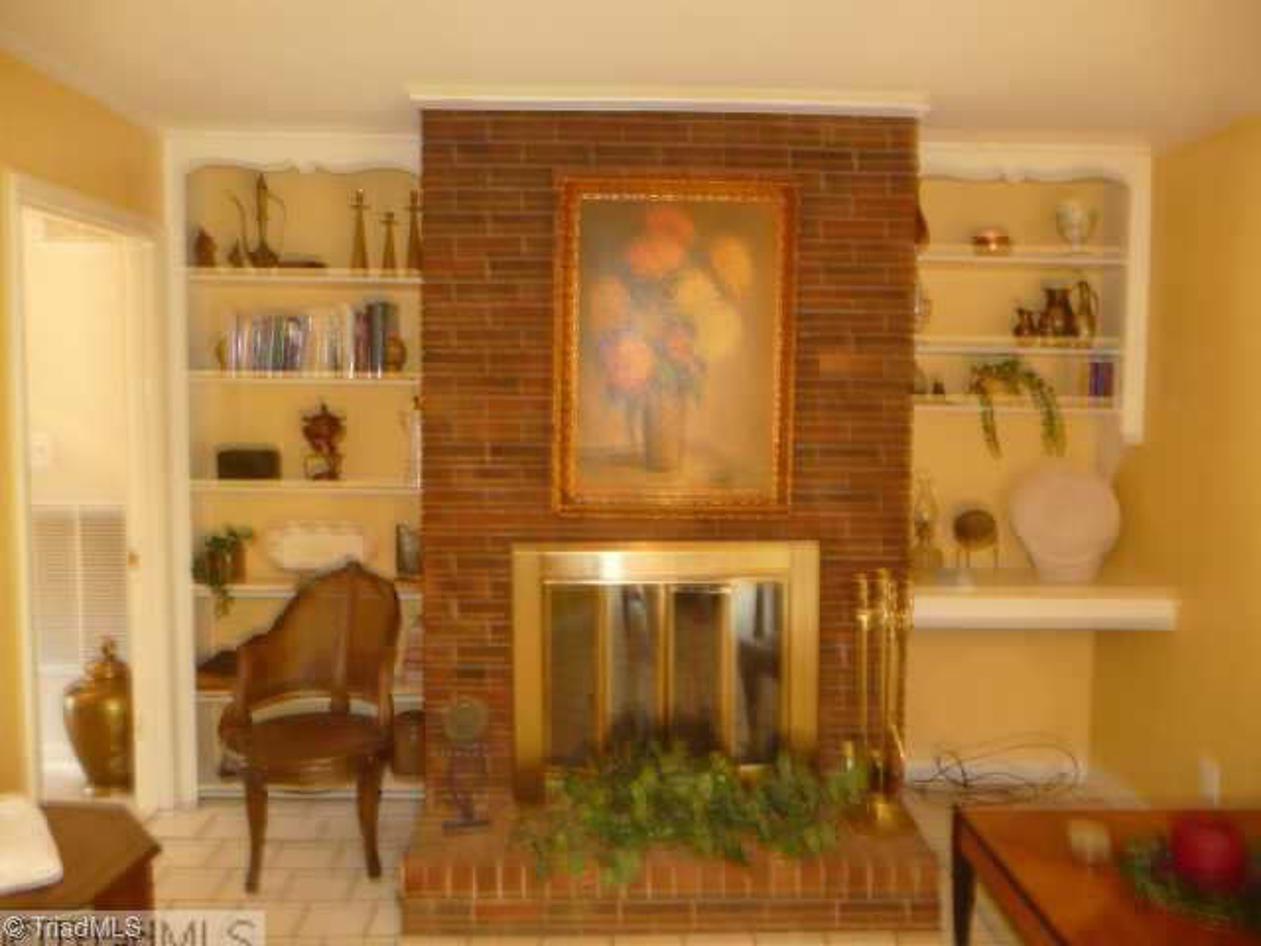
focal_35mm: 28
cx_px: 630
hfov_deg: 63.4
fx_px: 1020
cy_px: 473
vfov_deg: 49.7
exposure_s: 1/4
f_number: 3.3
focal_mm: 4.7
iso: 160
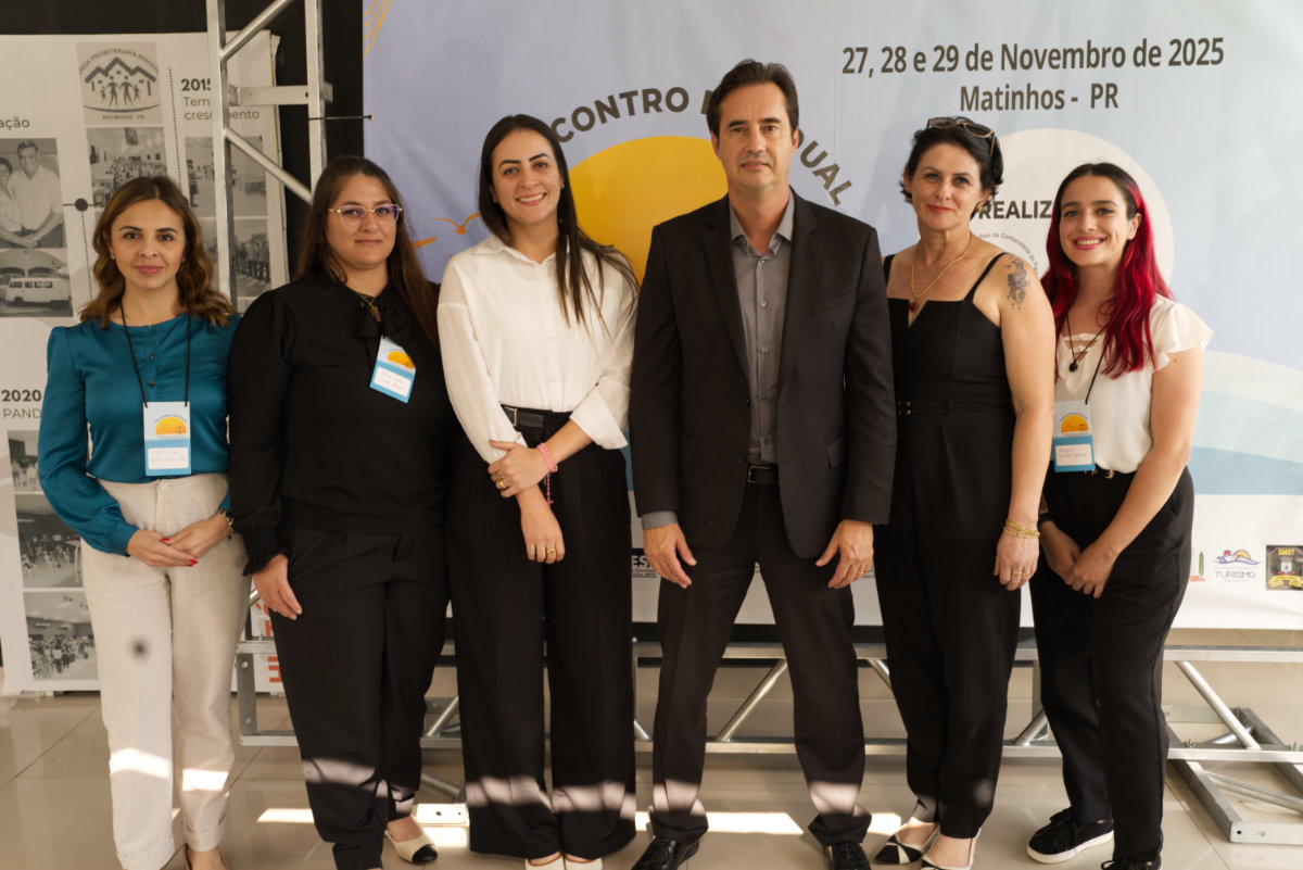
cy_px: 435
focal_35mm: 35
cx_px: 652
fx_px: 1267
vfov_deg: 37.9
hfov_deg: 54.4
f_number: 5.6
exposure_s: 1/100
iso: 400
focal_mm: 35
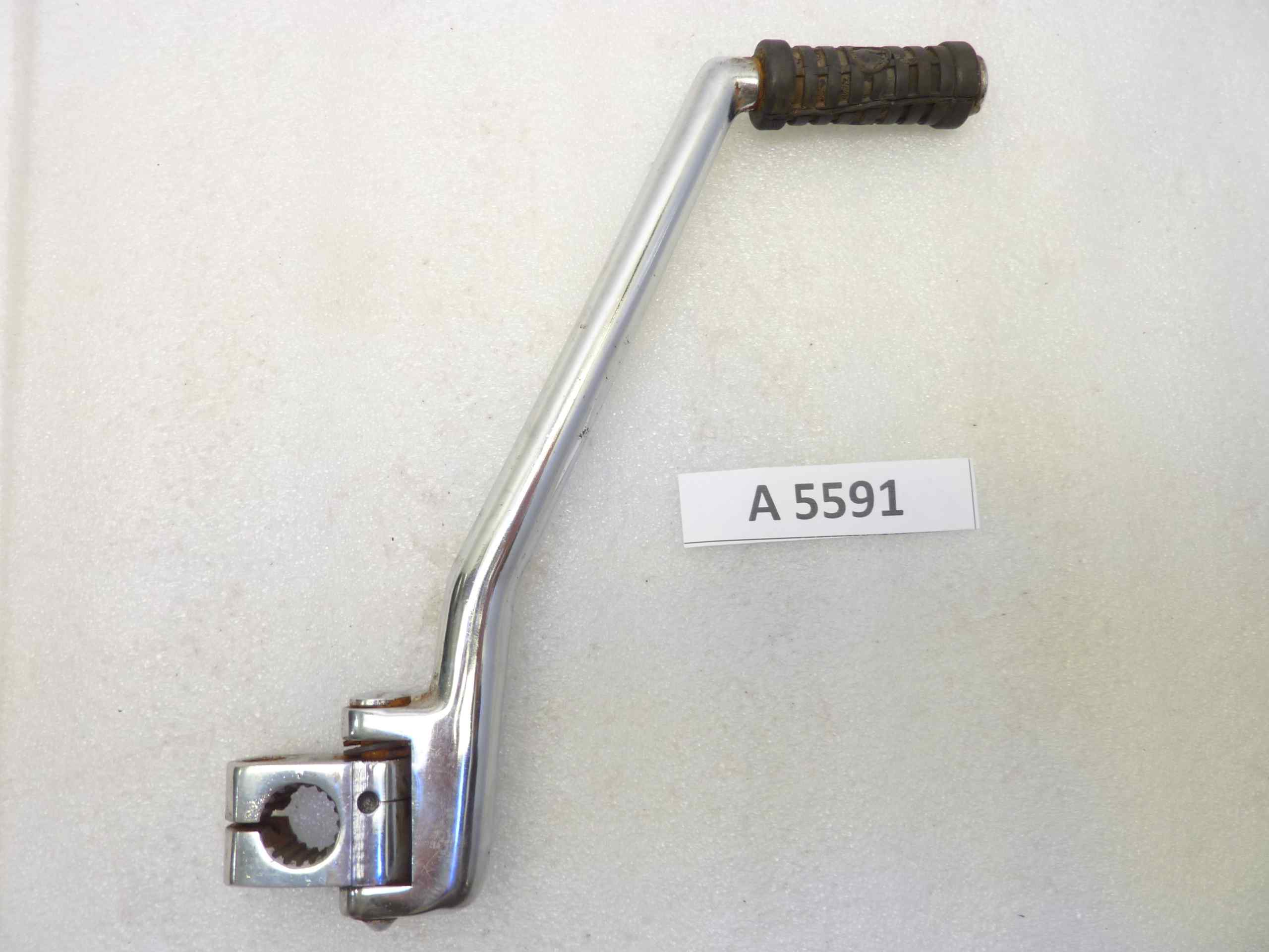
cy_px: 476
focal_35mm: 25
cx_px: 634
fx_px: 916
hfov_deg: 69.4
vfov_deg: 54.9
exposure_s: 1/15
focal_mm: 4.1
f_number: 3.3
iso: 80
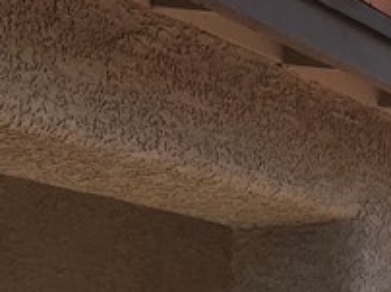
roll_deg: -0.1
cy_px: 480
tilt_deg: -2.7
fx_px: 1602
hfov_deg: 13.9
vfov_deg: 10.0
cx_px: 101
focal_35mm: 142
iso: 20
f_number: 1.8
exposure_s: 1/2398
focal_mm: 3.99
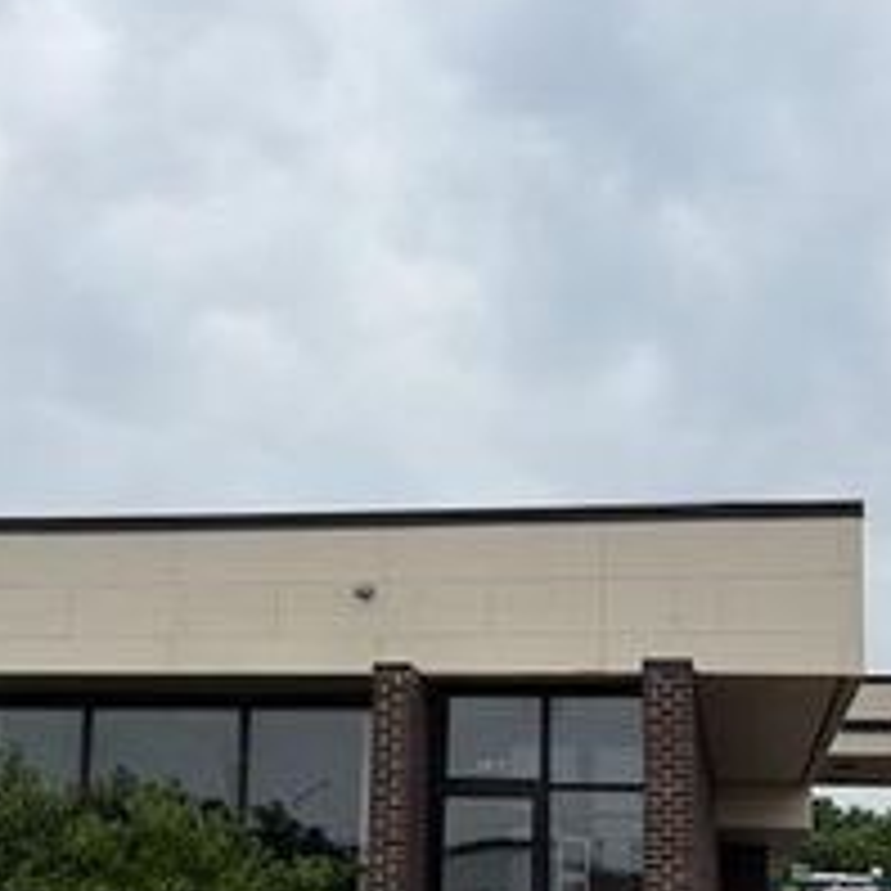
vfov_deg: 29.2
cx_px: 378
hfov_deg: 29.5
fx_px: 1689
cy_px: 641
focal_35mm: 58
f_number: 1.6
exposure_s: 1/1217
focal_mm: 5.96
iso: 50
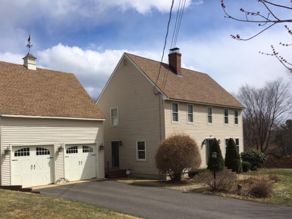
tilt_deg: +2.6
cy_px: 136
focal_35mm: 36
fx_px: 304
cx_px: 118
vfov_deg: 39.4
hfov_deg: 51.0
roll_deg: +2.5
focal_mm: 4.15
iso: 25
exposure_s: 1/3077
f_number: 2.2
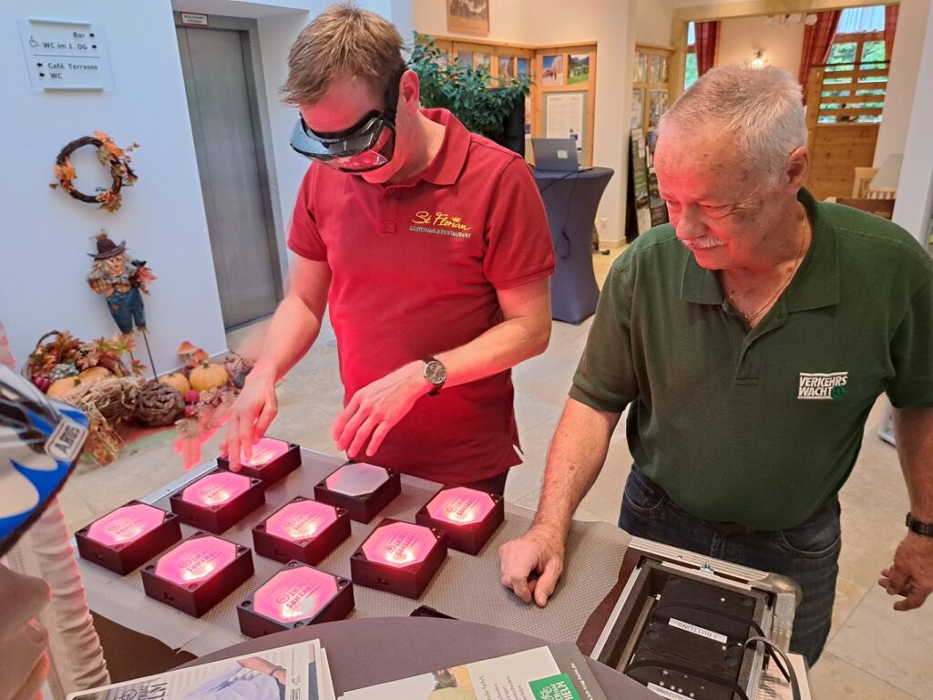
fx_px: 647
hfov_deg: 71.6
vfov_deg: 56.8
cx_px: 466
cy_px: 350
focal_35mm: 24
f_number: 1.8
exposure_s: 1/50
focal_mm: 5.23
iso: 400
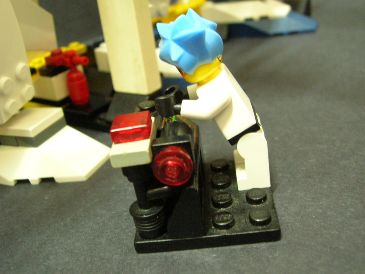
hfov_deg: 49.0
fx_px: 401
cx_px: 182
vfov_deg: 37.7
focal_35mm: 38
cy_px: 137
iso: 200
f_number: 3
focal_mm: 6.4
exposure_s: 1
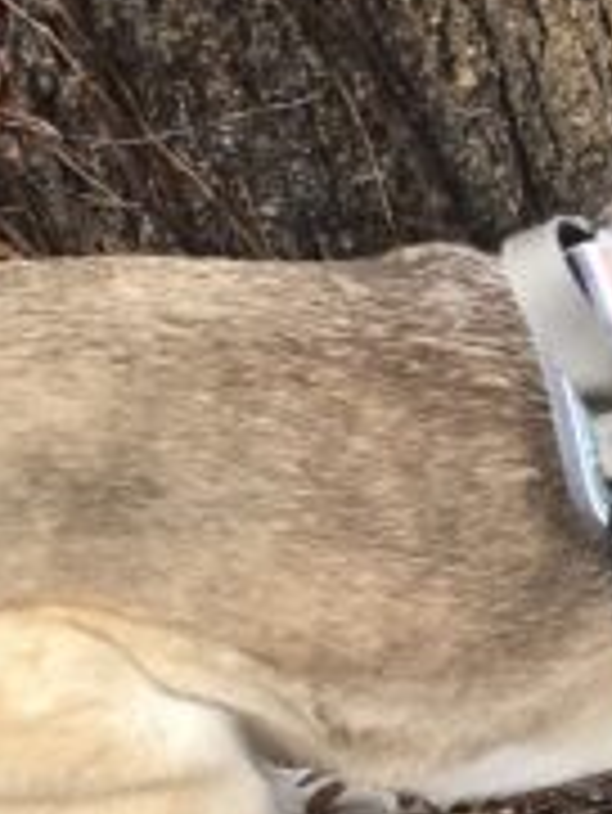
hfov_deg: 9.5
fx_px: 3061
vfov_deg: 15.2
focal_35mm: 130
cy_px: 360
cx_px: 1678
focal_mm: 6.3
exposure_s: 1/180
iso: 200
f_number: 1.7
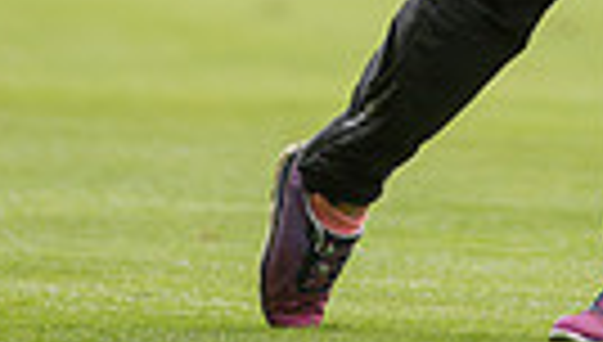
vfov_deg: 1.2
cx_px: 468
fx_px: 16870
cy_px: -634
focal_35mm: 1053
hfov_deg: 2.0
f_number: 4.5
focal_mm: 300
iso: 1000
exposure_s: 1/2500
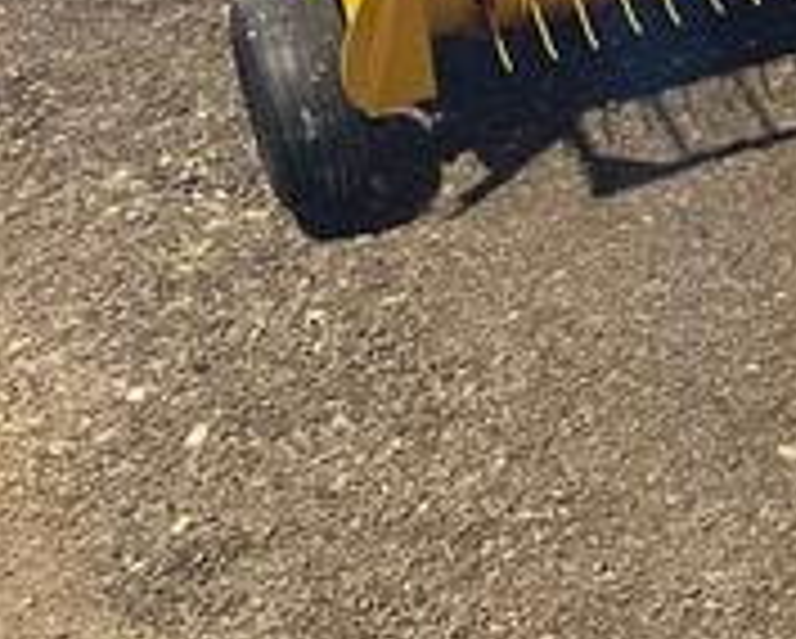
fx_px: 2028
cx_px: 1331
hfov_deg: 18.5
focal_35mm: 86
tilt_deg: -21.4
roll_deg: -0.2
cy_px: -135
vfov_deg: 17.1
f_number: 1.6
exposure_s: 1/60
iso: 400
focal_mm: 4.2
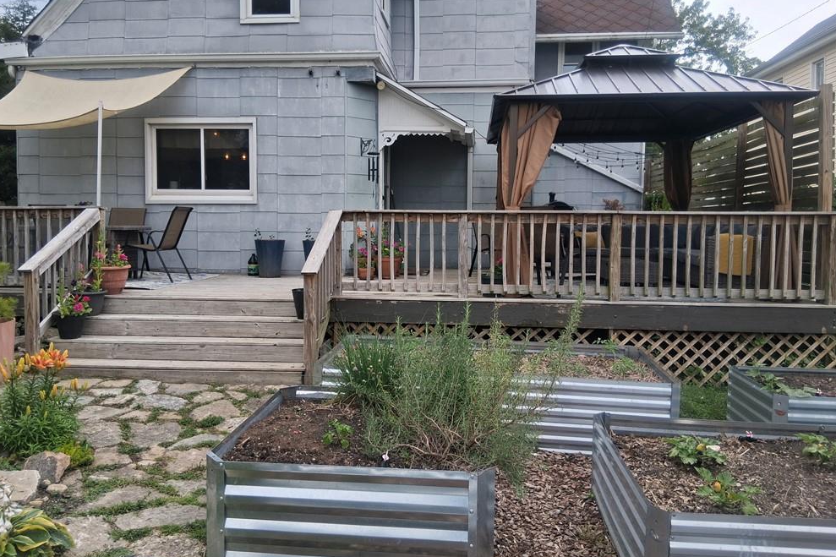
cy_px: 254
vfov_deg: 46.3
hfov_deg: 65.5
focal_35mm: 28
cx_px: 409
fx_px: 650
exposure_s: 1/204
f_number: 1.8
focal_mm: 3.98
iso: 25
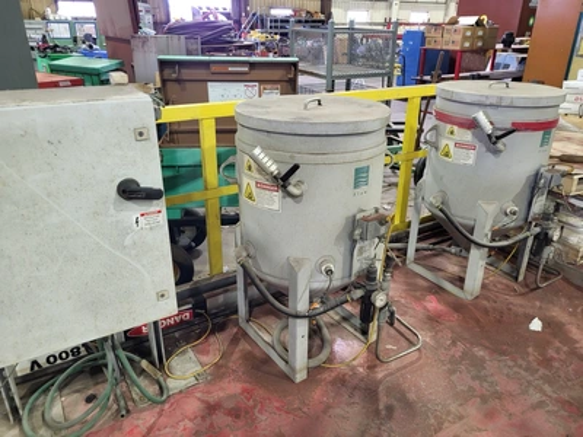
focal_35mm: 26
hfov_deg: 67.3
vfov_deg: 53.1
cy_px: 218
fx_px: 438
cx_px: 292
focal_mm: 5.4
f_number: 1.8
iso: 250
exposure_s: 1/60
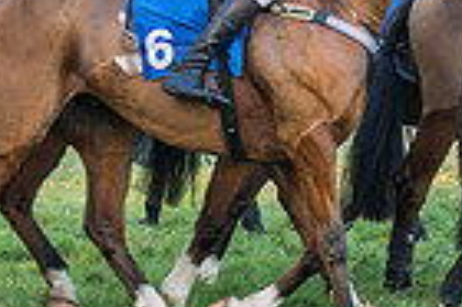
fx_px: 5678
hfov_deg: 4.6
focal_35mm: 443
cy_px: 135
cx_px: 611
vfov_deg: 3.1
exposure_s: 1/200
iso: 400
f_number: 4
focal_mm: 70
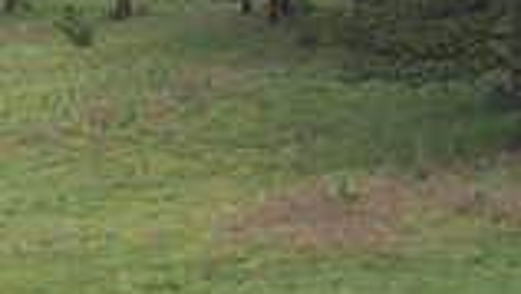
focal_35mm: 210
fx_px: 2902
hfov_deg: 9.6
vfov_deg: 5.8
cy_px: 109
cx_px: -528
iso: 80
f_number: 2.8
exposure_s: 1/250
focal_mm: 6.3
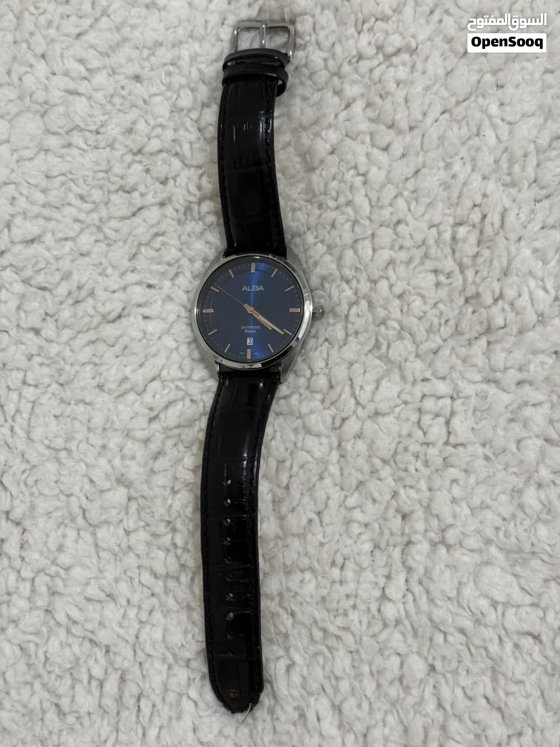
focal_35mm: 48
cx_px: 280
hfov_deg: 30.3
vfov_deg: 39.7
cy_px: 374
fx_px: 1035
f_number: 1.78
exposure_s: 1/60
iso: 200
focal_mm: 6.76
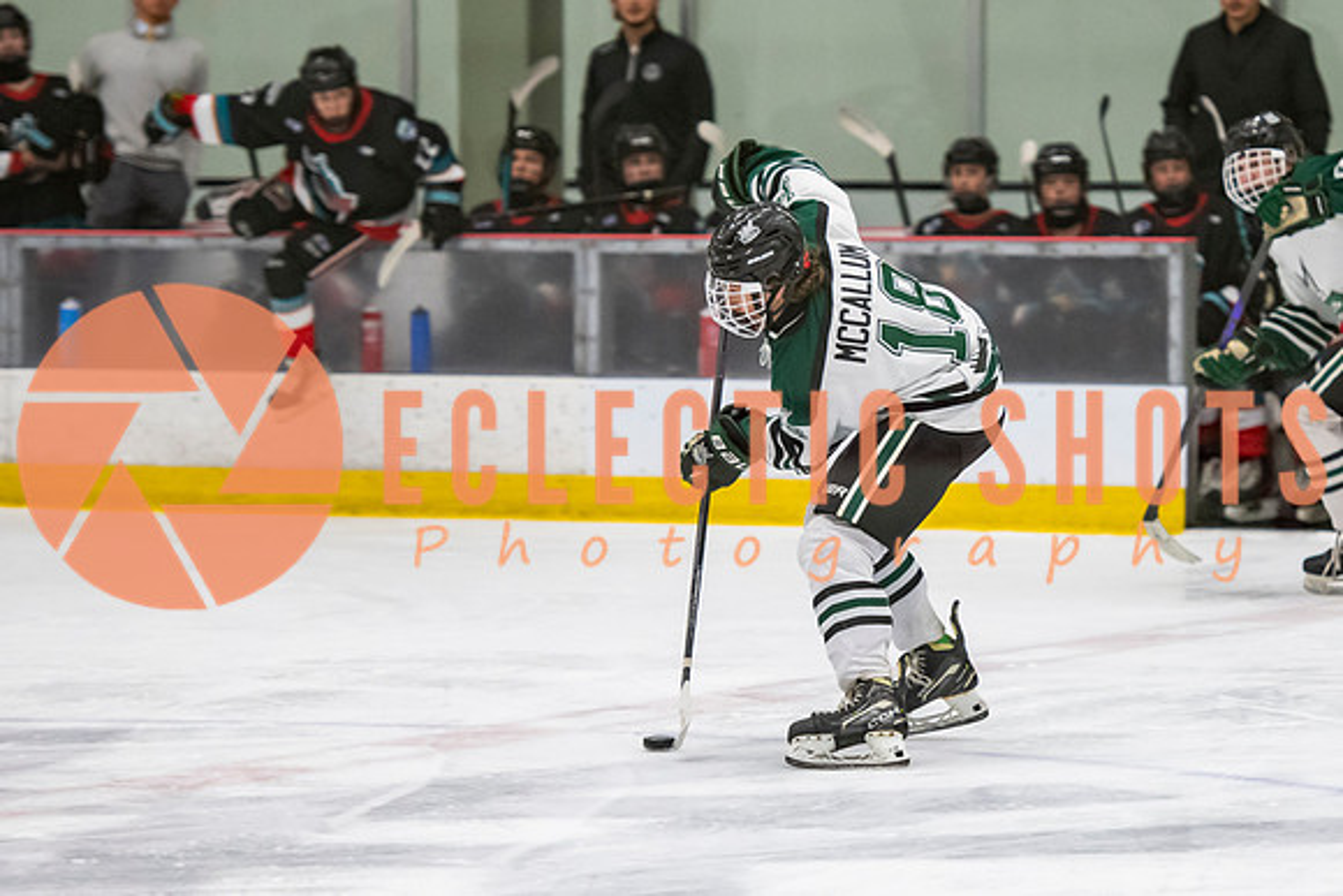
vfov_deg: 6.1
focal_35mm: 226
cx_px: 930
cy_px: 463
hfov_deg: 9.1
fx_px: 8415
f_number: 3.2
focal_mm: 130
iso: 2000
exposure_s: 1/640
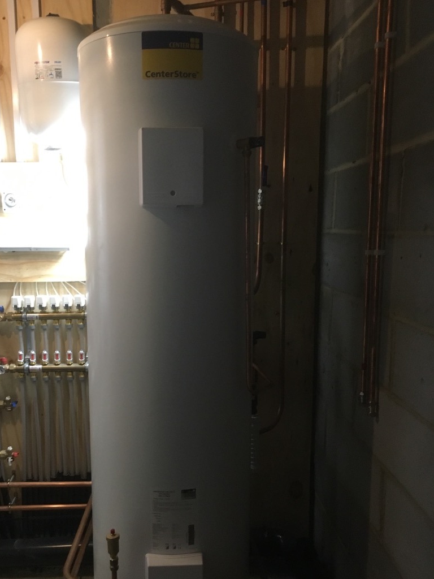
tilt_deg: -10.6
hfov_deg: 41.7
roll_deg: -0.8
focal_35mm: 34
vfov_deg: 53.9
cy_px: 312
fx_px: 568
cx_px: 181
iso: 200
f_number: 2.2
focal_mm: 4.15
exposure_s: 1/33
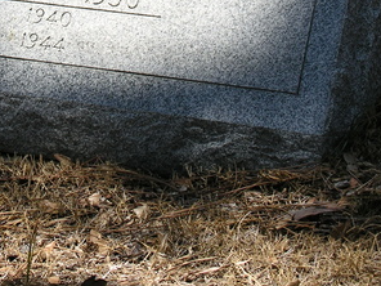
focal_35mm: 190
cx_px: 63
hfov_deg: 10.4
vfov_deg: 7.8
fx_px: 2091
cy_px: -48
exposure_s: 1/317
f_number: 4.7
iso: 50
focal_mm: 18
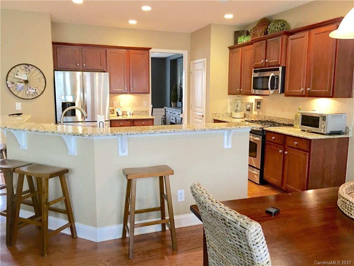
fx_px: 297
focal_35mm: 29
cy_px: 133
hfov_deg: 61.7
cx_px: 177
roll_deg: -0.9
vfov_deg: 48.2
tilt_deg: -7.1
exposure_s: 1/15
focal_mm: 4.15
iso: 100
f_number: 2.2
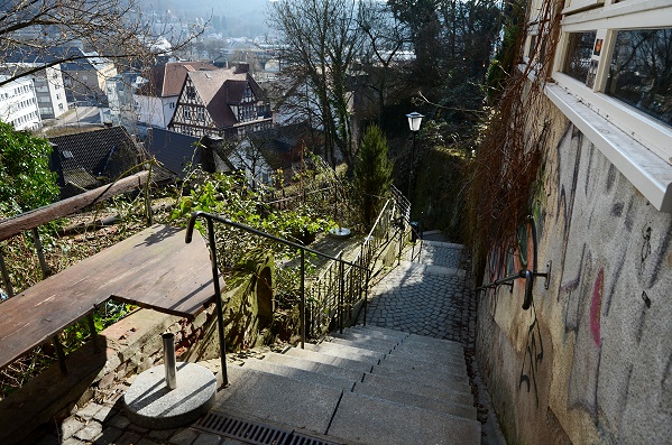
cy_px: 222
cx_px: 336
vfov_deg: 52.9
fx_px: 447
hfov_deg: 73.8
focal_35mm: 24
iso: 250
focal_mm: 16
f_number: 8
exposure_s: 1/500
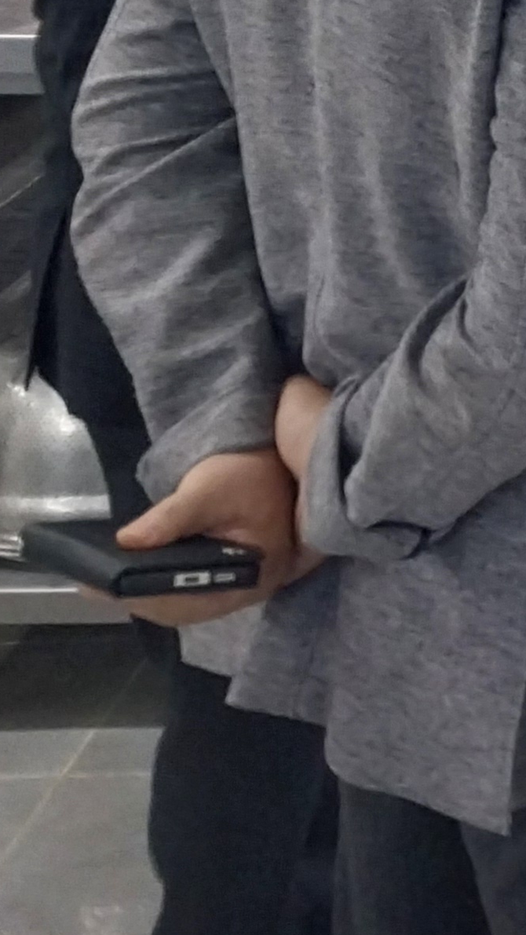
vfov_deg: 20.8
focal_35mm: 97
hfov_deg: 9.9
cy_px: -127
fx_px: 2405
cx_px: 1503
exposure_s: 1/60
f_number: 1.8
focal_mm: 4
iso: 64
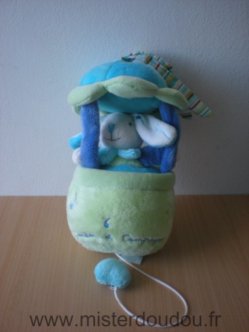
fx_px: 364
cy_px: 166
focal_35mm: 38
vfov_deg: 49.0
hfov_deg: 37.7
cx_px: 124
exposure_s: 1/63.4
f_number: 3.1
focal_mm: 6.3
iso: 115
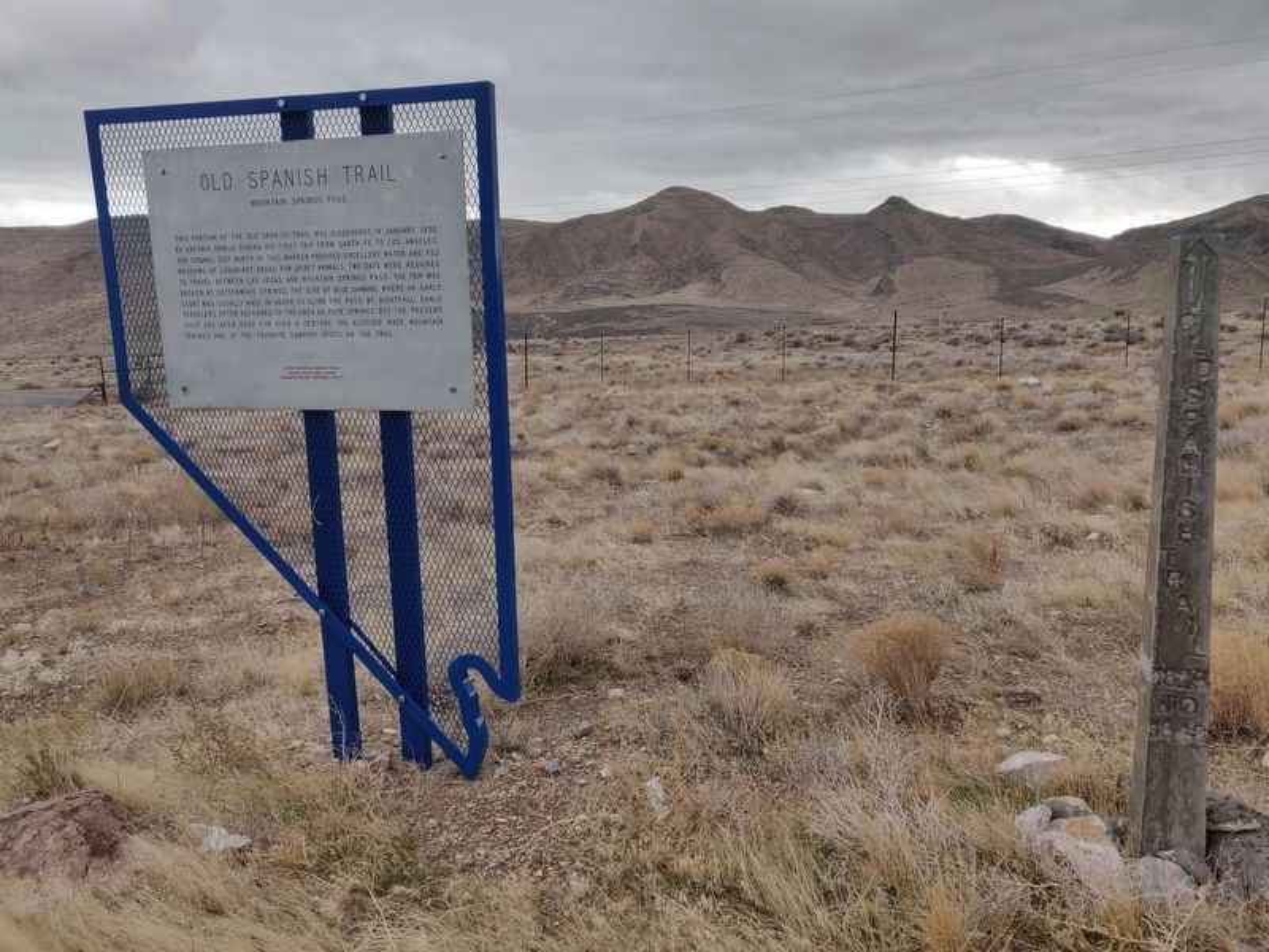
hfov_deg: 69.4
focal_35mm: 25
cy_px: 476
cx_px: 634
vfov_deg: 54.9
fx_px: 916
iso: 100
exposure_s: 1/322
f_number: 1.7
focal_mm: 4.25
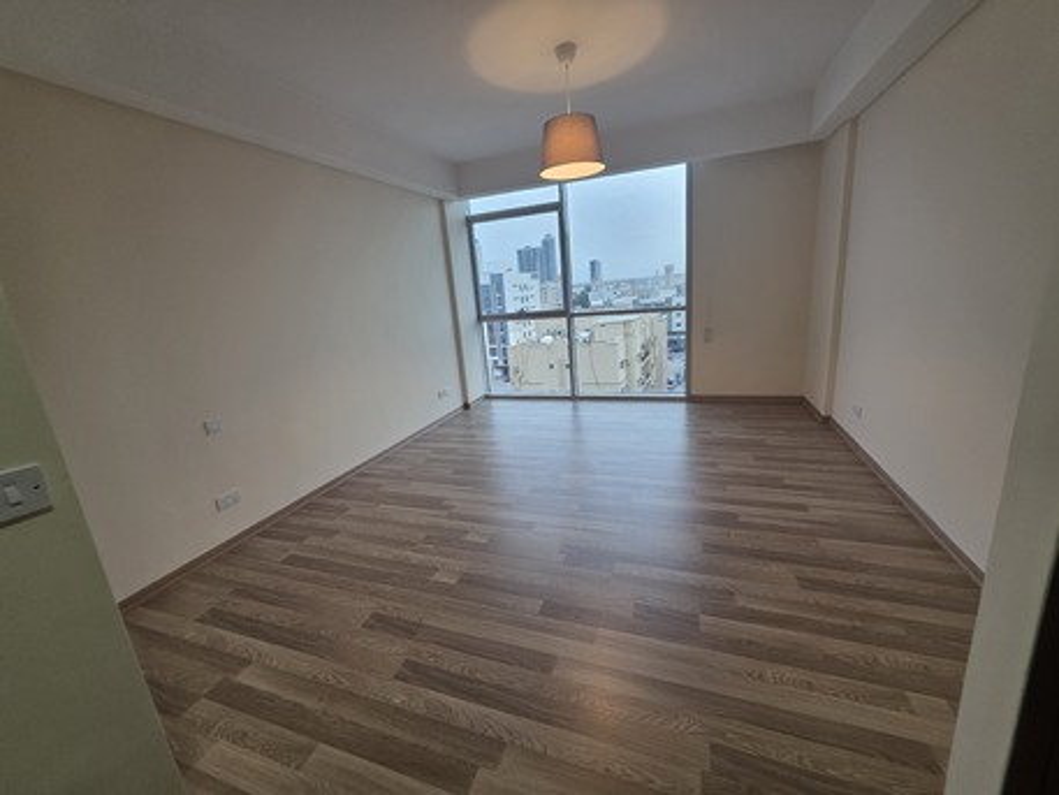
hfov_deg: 106.2
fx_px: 398
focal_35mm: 13
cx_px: 530
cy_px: 398
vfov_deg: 89.9
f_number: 1.9
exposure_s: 1/100
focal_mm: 2.2
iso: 160
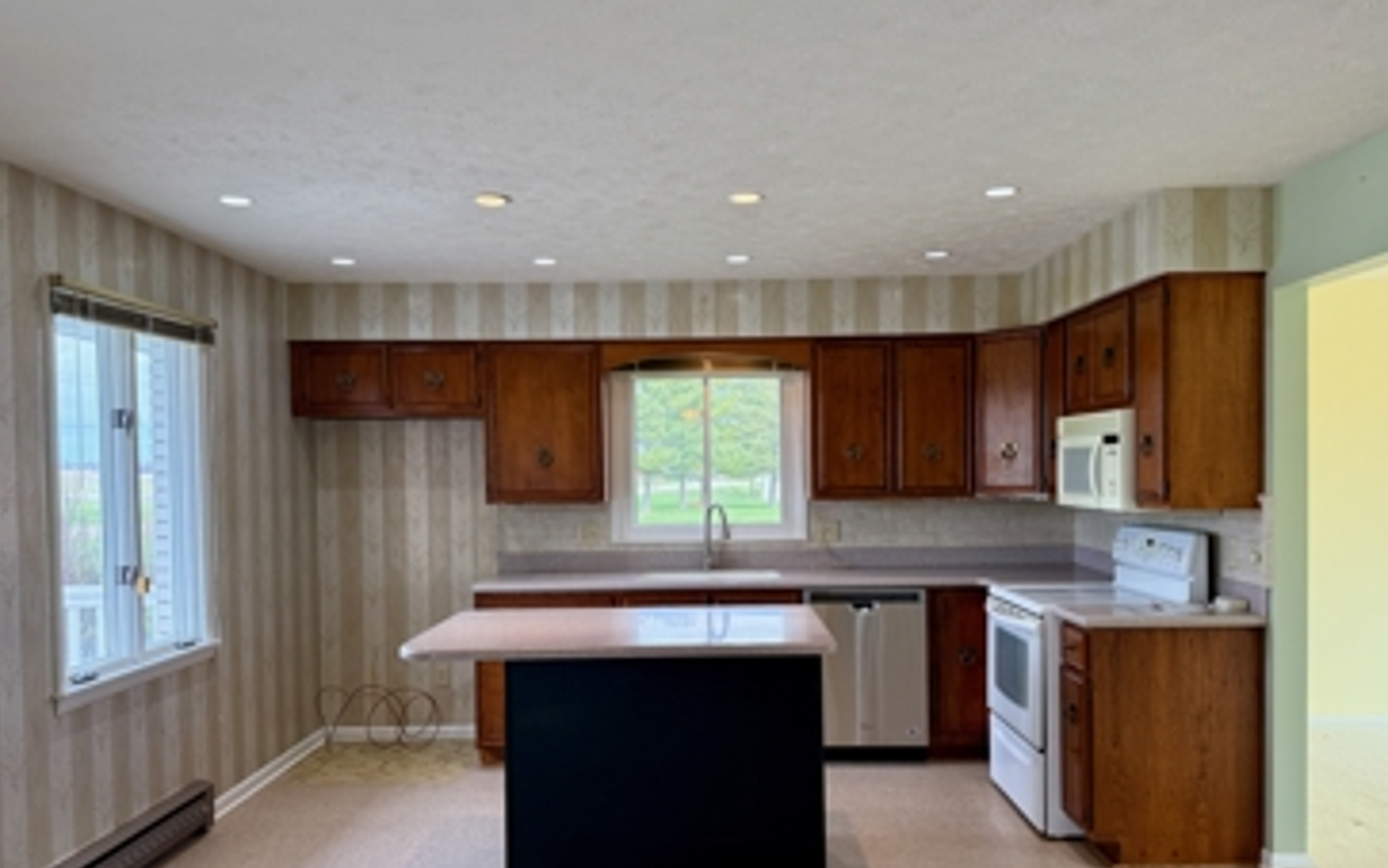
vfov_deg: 44.4
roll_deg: +0.5
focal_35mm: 28
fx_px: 1059
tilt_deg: -1.3
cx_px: 711
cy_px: 493
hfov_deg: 66.5
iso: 160
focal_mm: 6.76
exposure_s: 1/232
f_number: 1.78
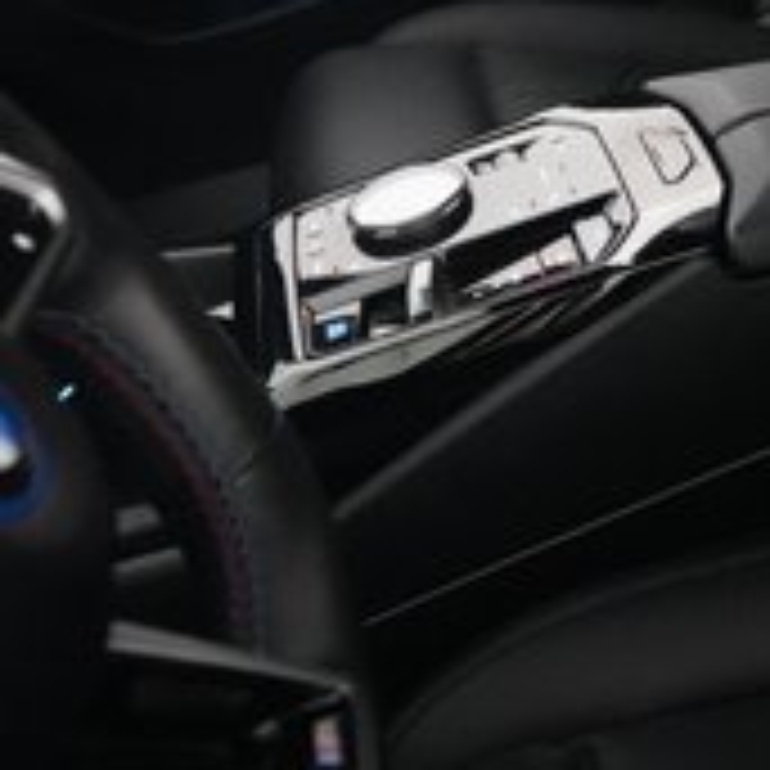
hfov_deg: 24.6
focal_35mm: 54
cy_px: -144
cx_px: 1153
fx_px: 1359
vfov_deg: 27.9
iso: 12800
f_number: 4
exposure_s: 1/60
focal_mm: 17
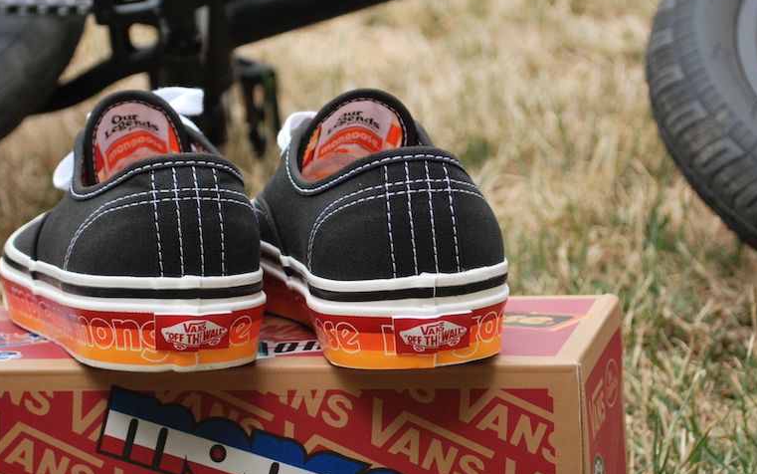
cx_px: 411
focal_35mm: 116
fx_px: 2394
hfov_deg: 18.0
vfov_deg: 11.3
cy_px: 178
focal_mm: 48
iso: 200
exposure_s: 1/400
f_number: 5.6
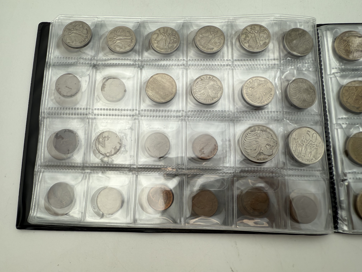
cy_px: 136
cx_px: 181
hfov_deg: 71.6
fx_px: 251
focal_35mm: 24
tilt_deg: -79.7
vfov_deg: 56.8
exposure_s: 1/314
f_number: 2.2
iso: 40
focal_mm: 2.22
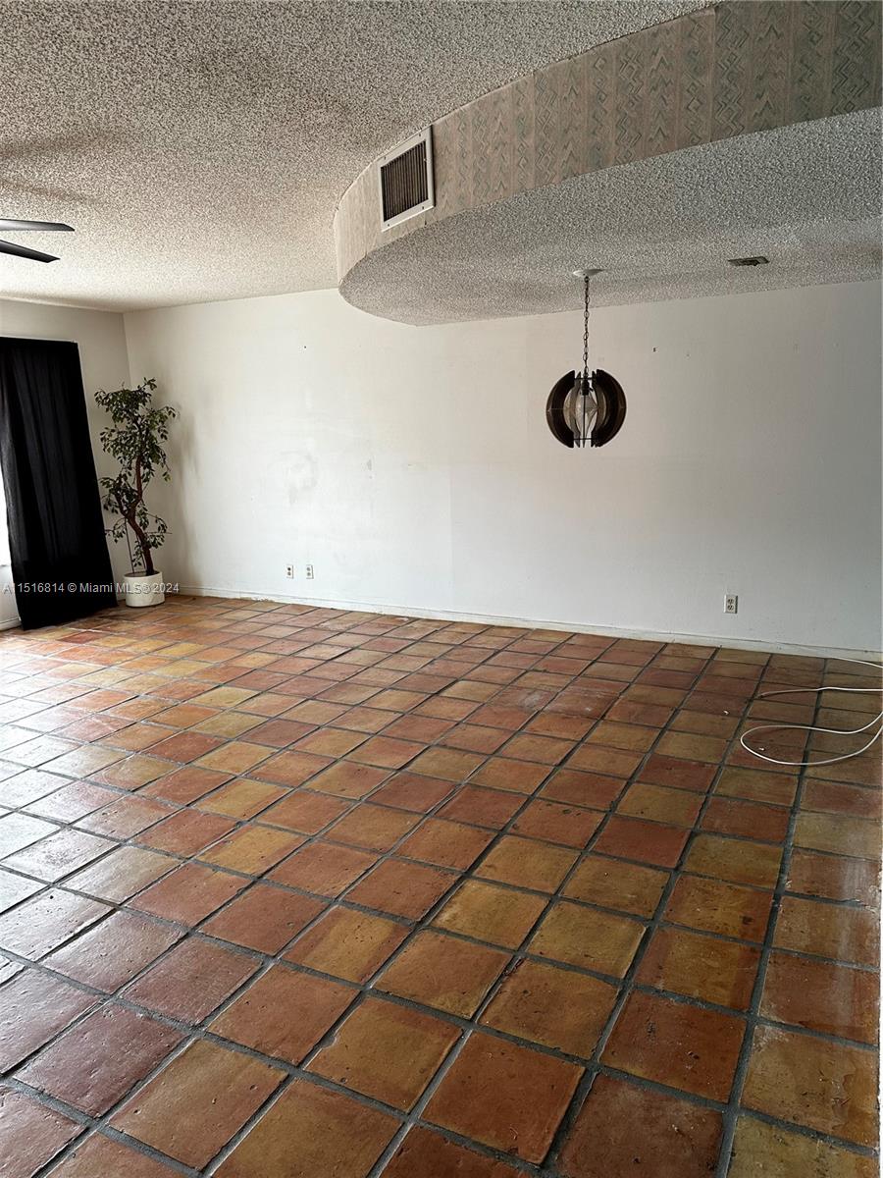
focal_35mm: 24
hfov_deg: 56.8
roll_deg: +2.4
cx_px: 442
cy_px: 589
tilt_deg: -11.5
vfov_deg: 71.6
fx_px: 816
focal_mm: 6.86
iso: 125
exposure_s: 1/121
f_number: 1.78
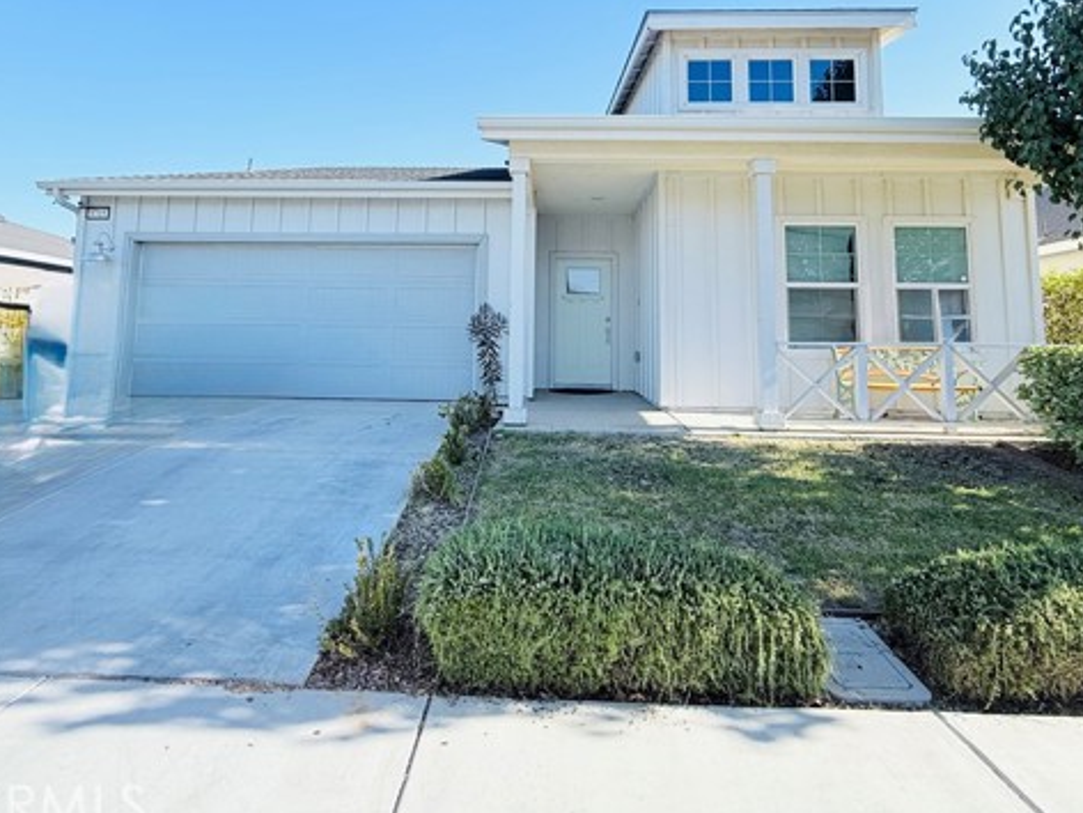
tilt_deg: +6.0
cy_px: 287
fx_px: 594
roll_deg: -0.2
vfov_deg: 67.2
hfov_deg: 84.7
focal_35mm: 19
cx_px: 537
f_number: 2.2
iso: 50
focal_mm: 2.22
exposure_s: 1/701
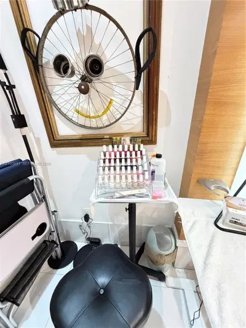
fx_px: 133
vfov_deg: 102.1
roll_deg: +2.2
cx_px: 123
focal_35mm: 14
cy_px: 164
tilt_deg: -24.4
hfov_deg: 85.7
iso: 800
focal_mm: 2.22
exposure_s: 1/60
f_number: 2.2
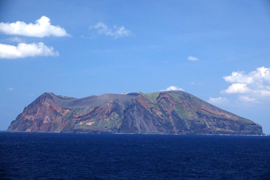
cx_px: 135
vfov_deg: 14.4
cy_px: 90
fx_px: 713
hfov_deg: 21.5
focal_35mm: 95
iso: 250
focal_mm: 34.68
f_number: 3.5
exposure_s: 1/1600
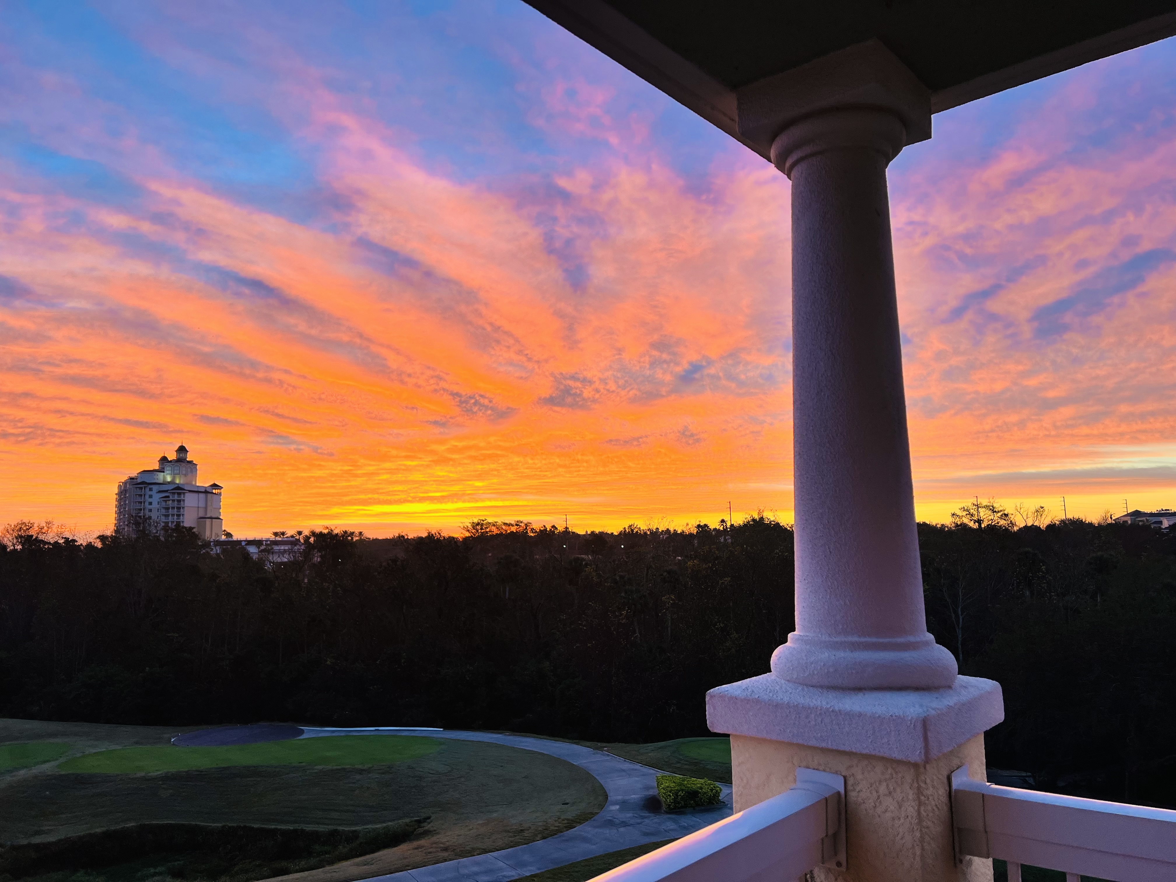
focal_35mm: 26
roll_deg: +1.5
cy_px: 441
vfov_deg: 53.1
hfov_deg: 67.3
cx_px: 588
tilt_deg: +6.7
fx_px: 883
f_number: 1.5
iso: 40
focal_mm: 5.7
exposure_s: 1/121
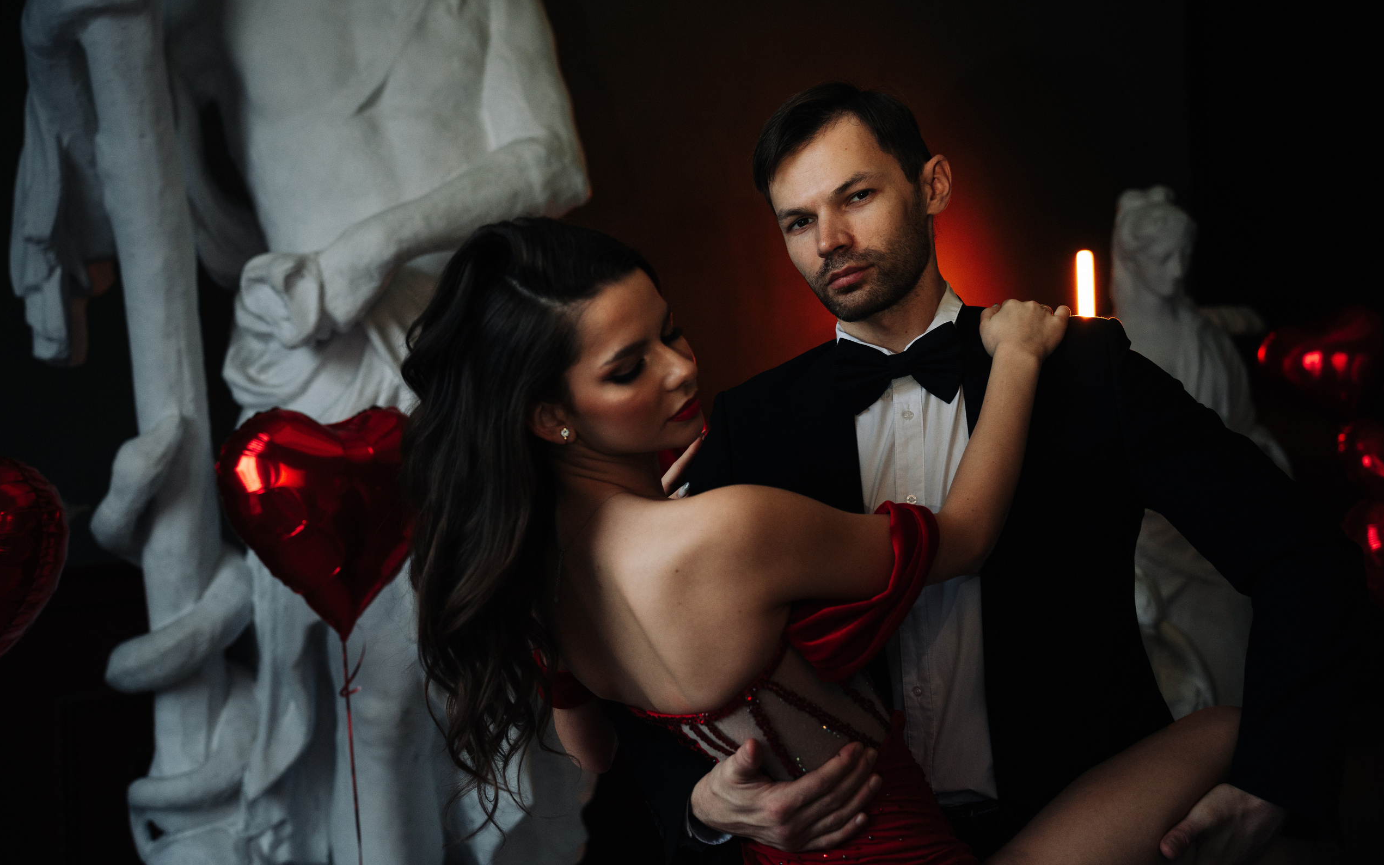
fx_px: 1471
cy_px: 446
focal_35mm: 39
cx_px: 695
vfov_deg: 32.8
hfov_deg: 50.4
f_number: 2.8
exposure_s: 1/250
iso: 800
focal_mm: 38
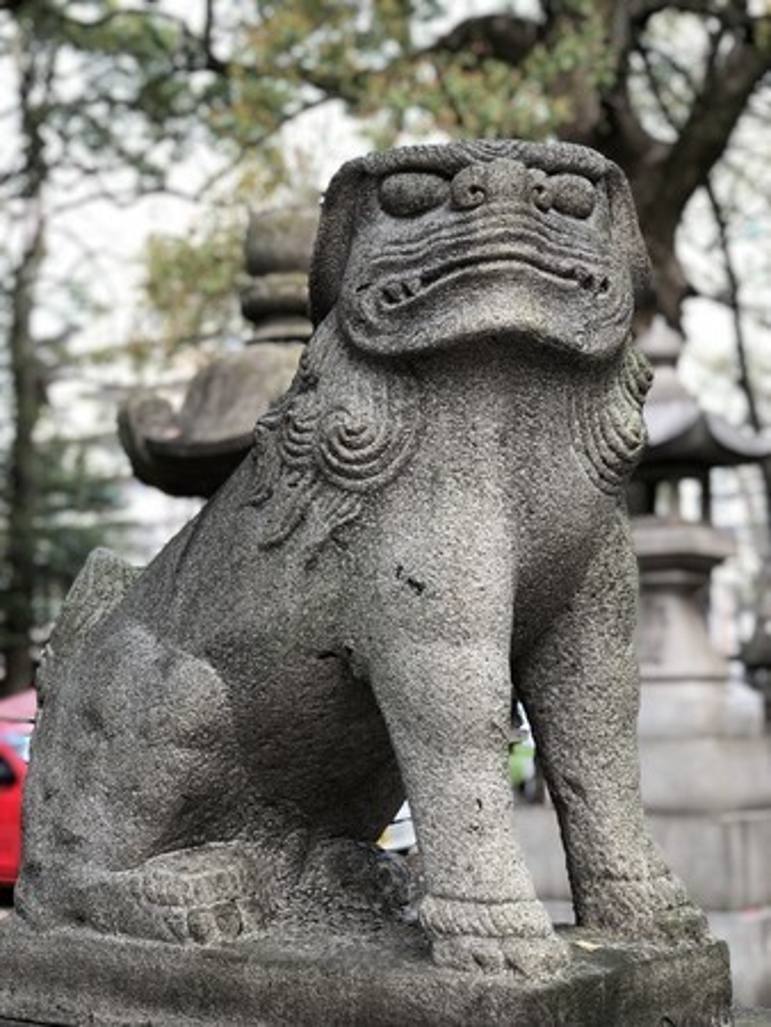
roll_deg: +0.7
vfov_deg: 33.8
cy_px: 514
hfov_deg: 25.7
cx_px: 386
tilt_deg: +5.1
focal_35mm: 57
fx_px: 1691
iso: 20
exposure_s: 1/40
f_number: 2.8
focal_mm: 6.6
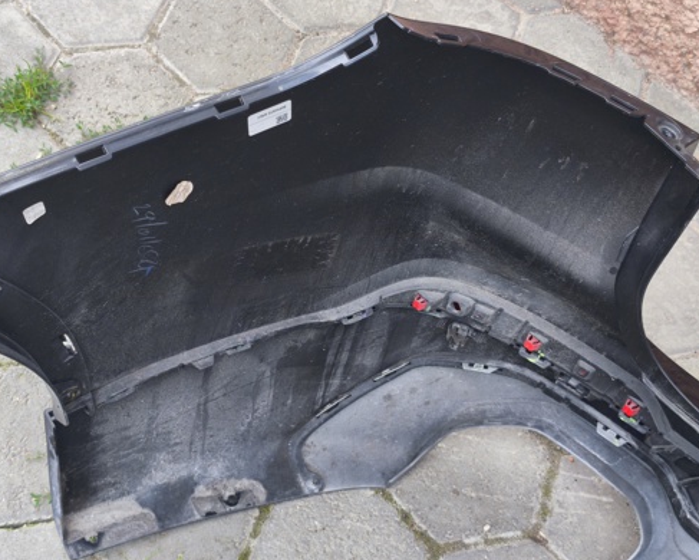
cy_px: 261
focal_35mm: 59
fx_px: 1221
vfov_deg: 25.8
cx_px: 283
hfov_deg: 31.9
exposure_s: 1/243
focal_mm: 6.57
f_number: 1.6
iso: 50
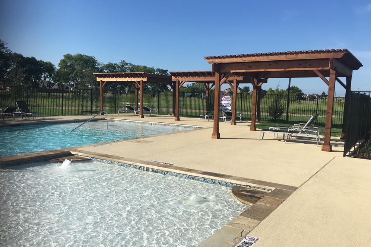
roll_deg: -0.4
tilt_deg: -6.5
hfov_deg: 60.3
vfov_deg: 42.2
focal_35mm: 31
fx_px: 319
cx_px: 182
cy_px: 139
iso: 25
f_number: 2.2
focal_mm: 4.15
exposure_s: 1/1637
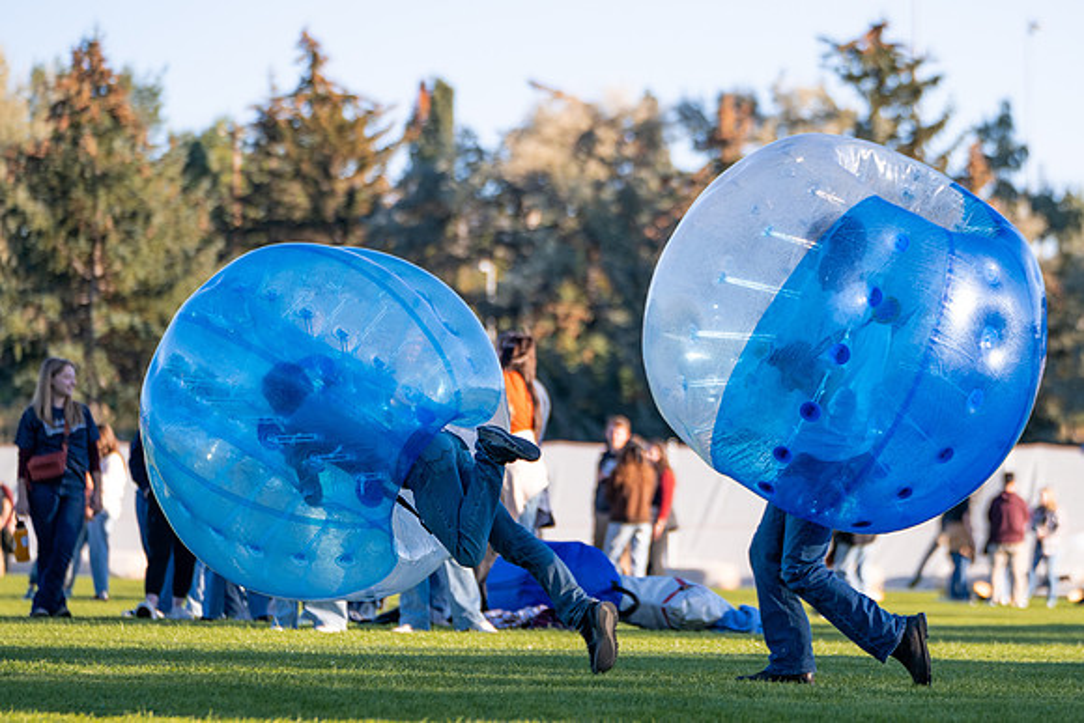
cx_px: 774
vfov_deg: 7.1
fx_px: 5848
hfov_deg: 10.6
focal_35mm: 194
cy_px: 373
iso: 160
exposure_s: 1/1000
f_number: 2.8
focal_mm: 125
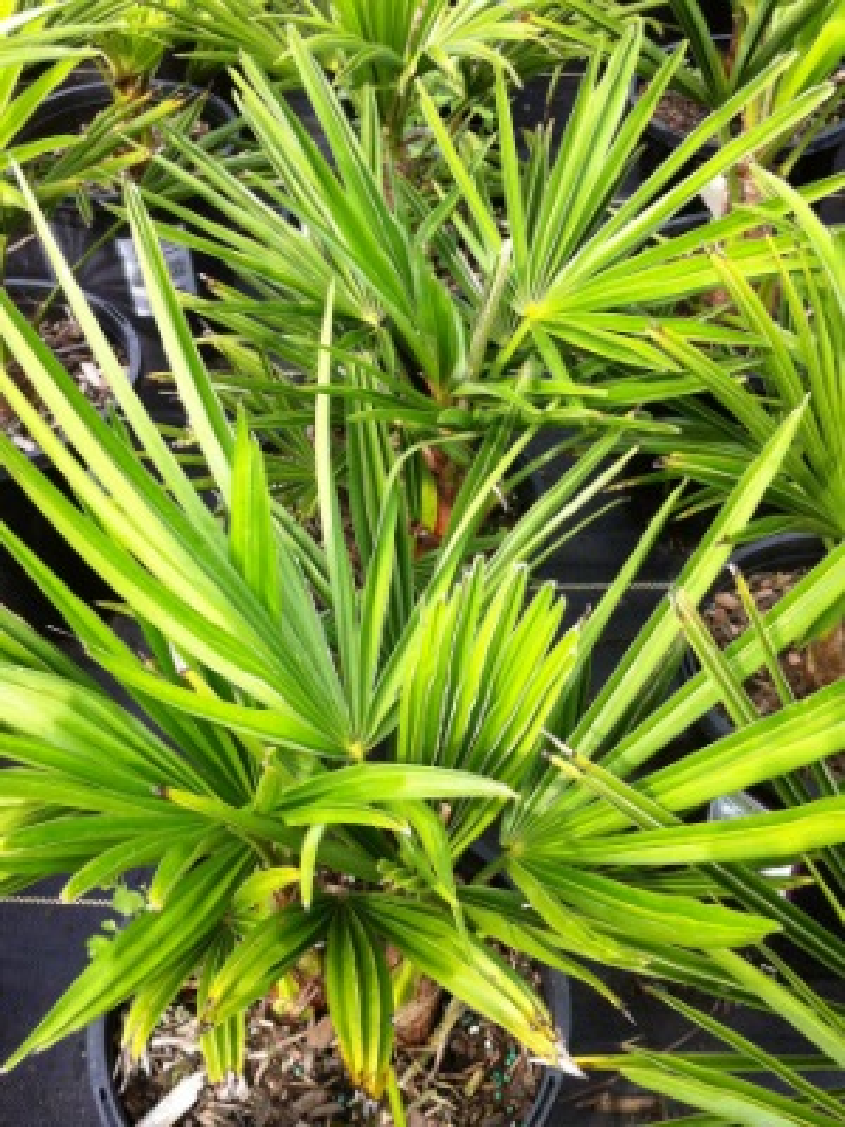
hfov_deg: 40.7
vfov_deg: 52.6
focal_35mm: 35
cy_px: 564
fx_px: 1139
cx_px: 422
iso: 80
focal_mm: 3.85
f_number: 2.8
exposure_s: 1/355
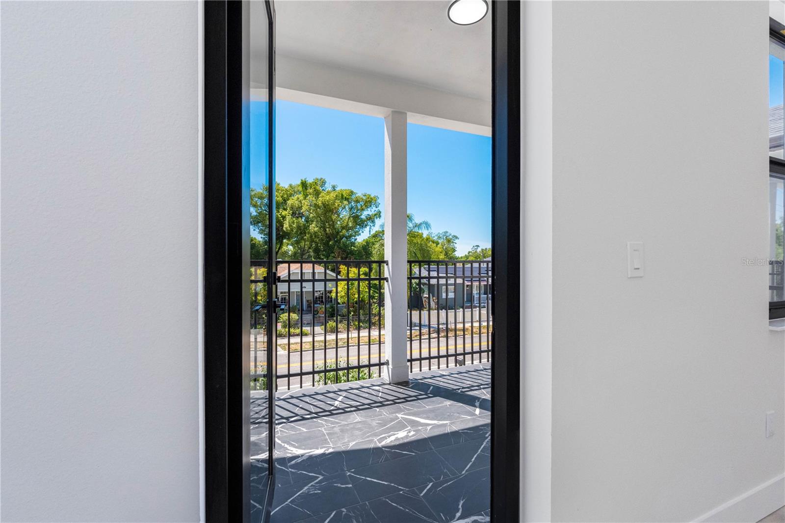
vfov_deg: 73.7
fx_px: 349
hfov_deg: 96.7
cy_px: 262
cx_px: 392
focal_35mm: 16
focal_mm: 16
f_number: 11
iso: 1600
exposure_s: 1/4000
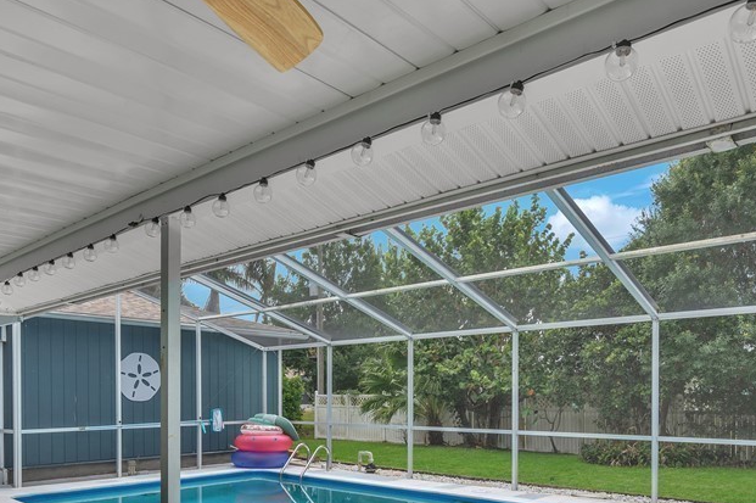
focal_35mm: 28
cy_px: 406
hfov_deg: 65.4
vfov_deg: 44.0
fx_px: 588
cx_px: 342
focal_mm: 16
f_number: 9
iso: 100
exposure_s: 1/13
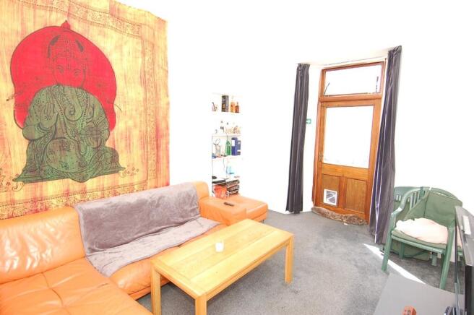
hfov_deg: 90.1
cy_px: 158
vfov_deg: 67.3
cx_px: 237
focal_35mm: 18
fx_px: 237
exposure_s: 1/100
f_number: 5
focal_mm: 12
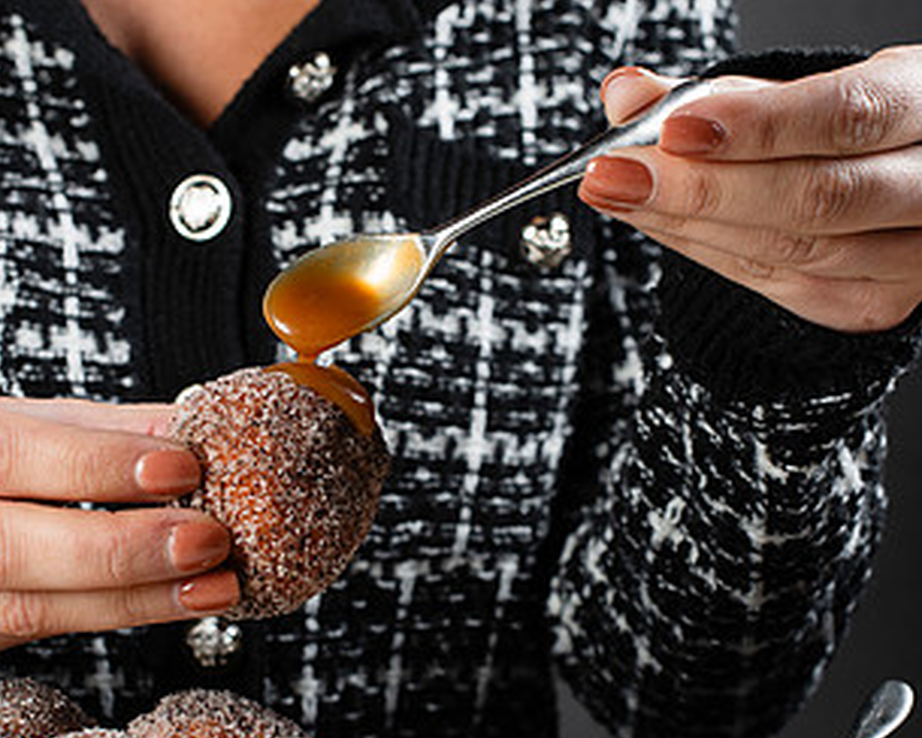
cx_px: 347
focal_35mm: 107
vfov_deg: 14.4
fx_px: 2920
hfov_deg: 17.9
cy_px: 483
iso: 200
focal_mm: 50
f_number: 7.1
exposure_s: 1/200
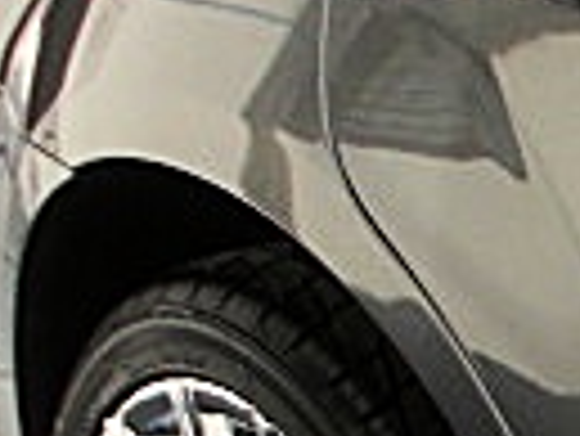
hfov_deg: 10.7
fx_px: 2985
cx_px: 904
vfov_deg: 8.3
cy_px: 436
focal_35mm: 178
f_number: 2.8
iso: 50
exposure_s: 1/500
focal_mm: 6.3
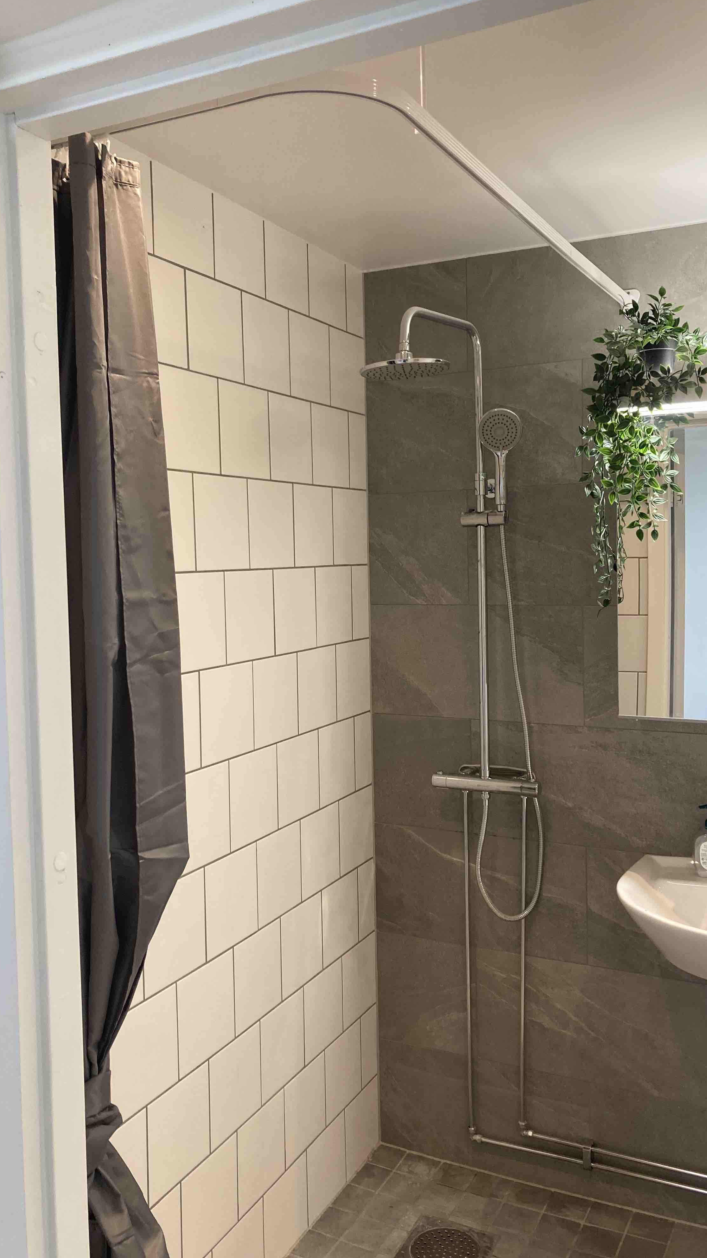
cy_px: 619
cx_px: 358
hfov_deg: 37.8
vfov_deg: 62.6
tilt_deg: -3.0
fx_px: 1033
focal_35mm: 31
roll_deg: +0.4
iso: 64
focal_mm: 3.99
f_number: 1.8
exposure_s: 1/50
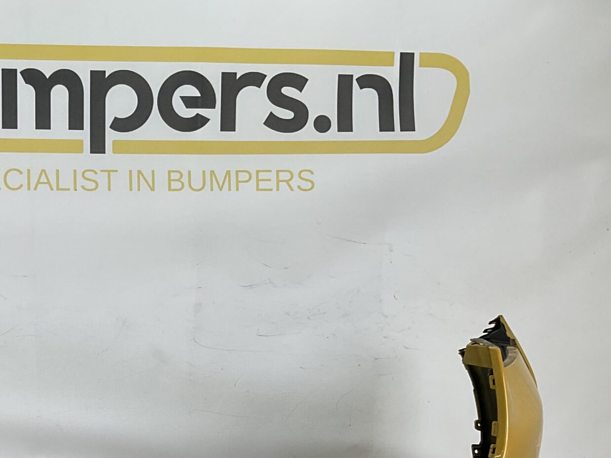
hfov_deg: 30.3
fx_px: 1059
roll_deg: -1.4
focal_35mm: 60
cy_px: 444
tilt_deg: -9.4
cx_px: 28
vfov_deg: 23.5
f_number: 1.8
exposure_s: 1/219
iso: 16
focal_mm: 3
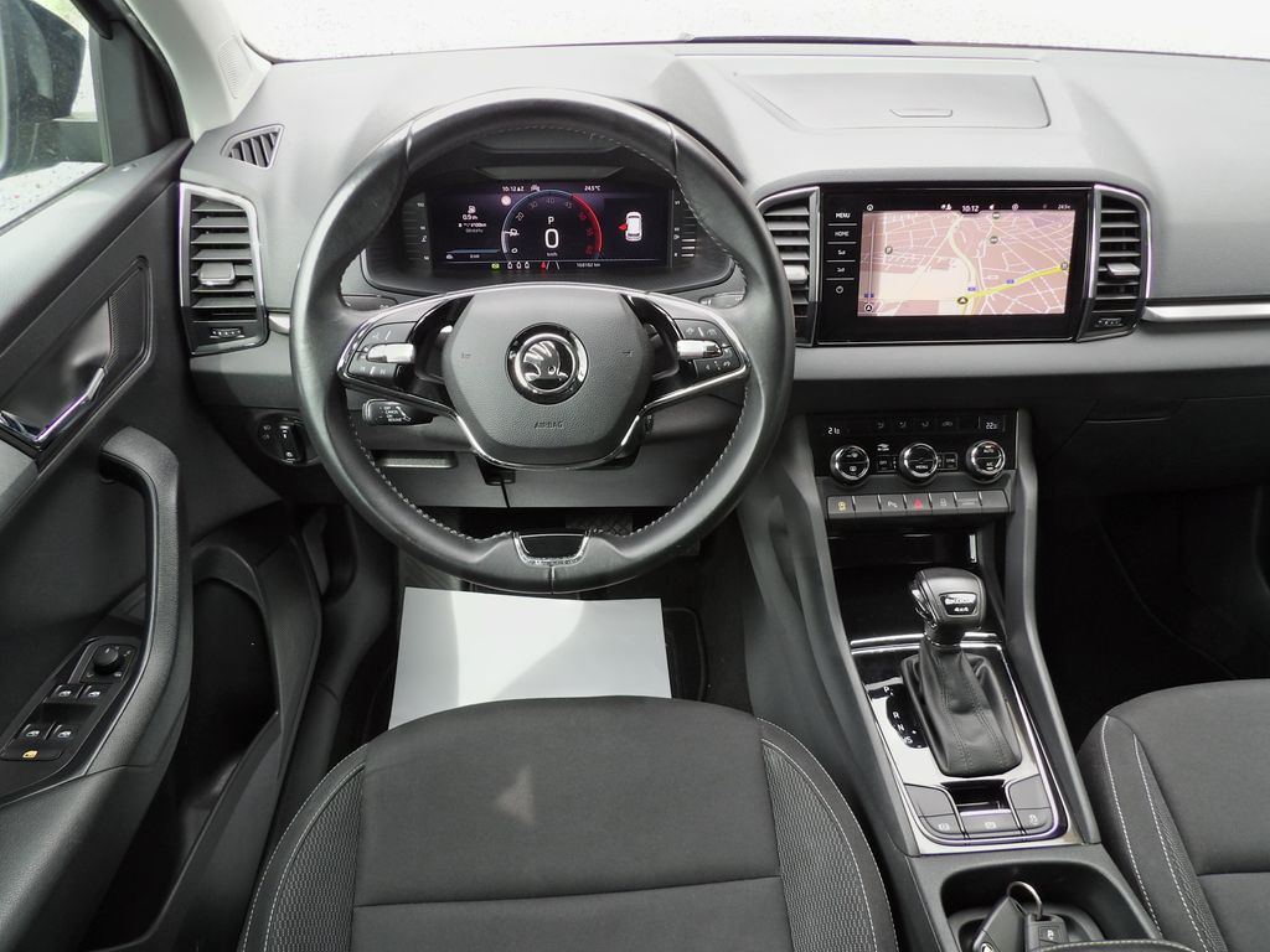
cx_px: 635
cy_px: 476
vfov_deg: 56.8
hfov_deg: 71.6
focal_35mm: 24
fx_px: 881
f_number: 3.2
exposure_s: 1/16
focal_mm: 4.3
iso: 114
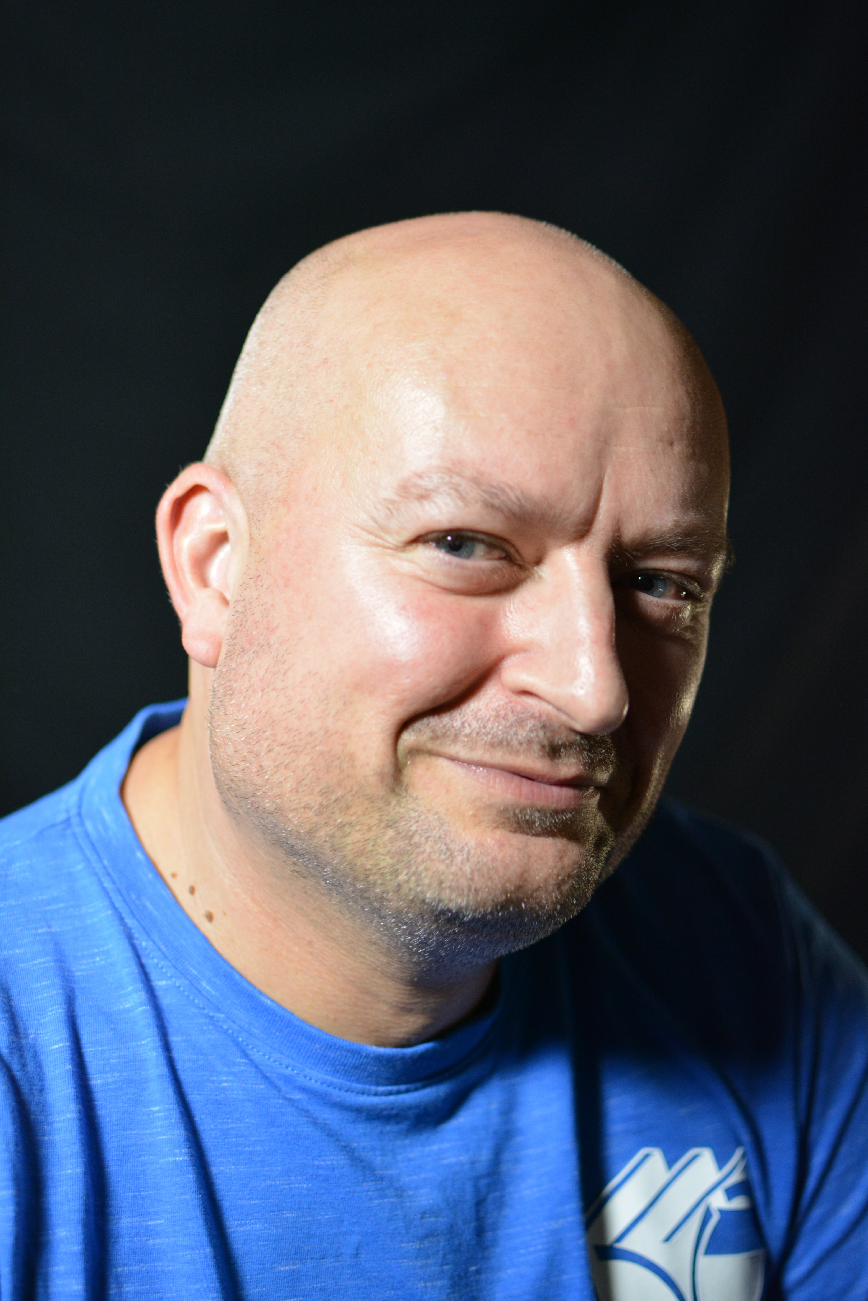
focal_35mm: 52
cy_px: 650
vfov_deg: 37.9
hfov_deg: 25.8
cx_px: 434
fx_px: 1899
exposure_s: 1/320
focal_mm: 35
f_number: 2
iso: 1250
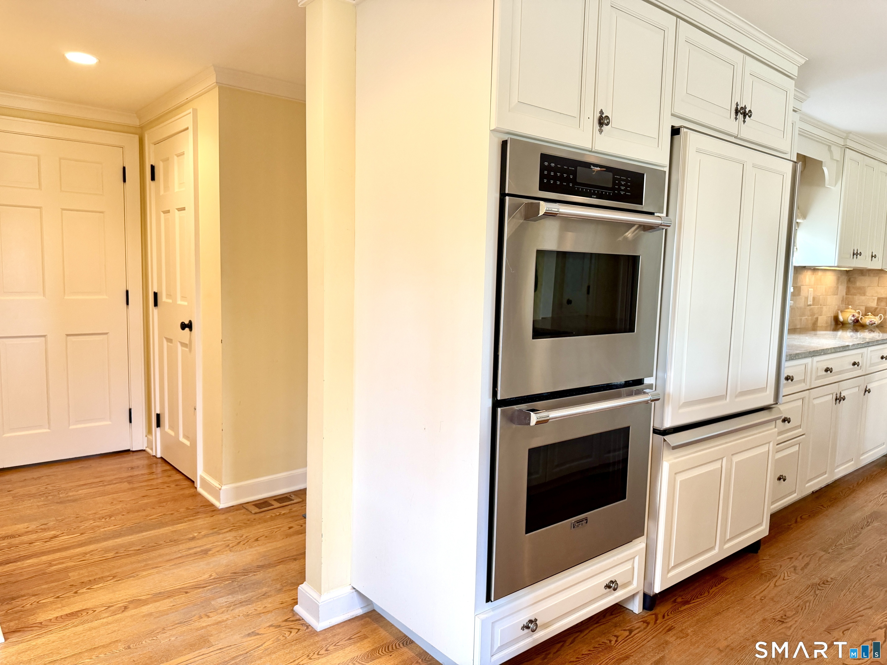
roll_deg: -0.9
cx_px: 444
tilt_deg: -6.3
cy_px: 332
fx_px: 615
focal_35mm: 24
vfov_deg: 56.8
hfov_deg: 71.6
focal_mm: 6.76
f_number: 1.78
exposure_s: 1/120
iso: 200
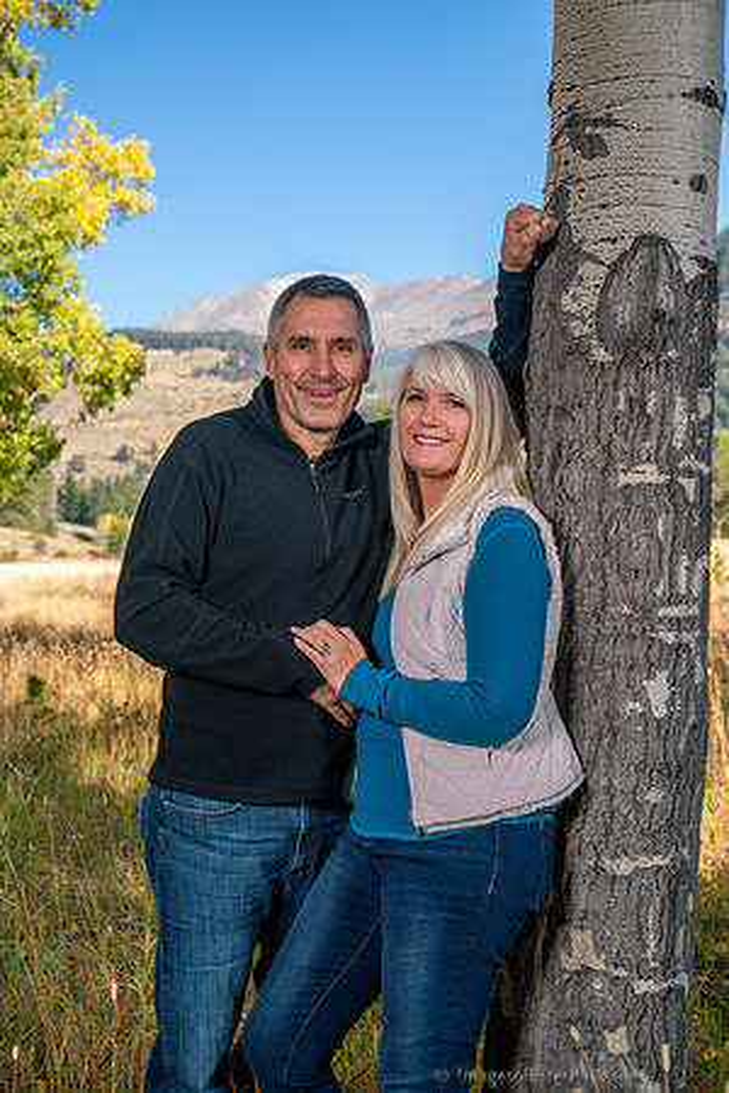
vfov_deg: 39.6
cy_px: 546
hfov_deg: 27.0
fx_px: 1519
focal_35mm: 50
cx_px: 364
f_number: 5.6
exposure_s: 1/500
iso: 160
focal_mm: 50
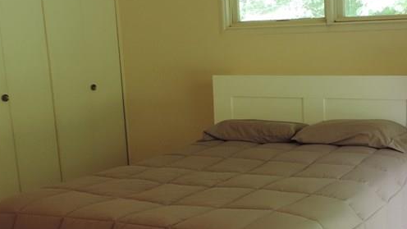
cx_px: 303
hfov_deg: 37.6
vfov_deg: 22.1
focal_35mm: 54
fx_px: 583
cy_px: 158
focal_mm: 4.3
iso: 200
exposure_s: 1/30
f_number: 3
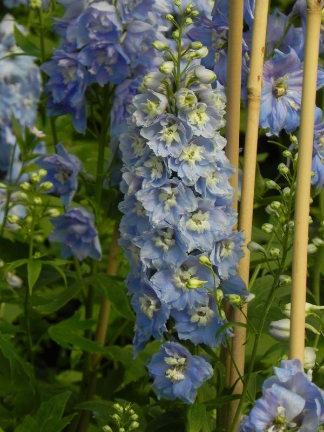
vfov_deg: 8.0
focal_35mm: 247
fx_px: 3083
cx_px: 162
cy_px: 216
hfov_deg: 6.0
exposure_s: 1/1250
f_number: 5
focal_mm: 44
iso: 160
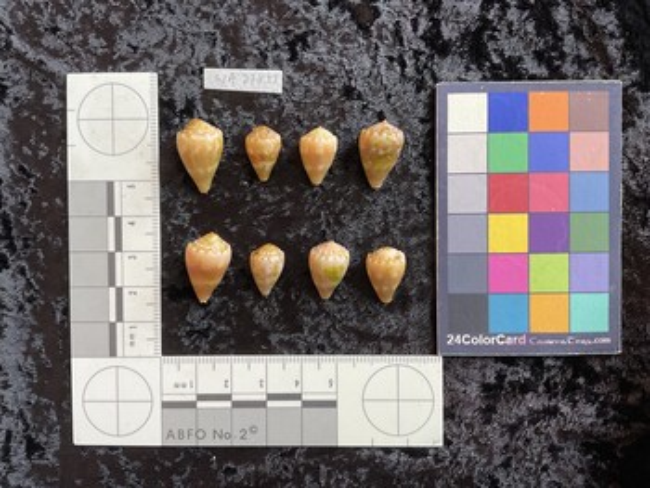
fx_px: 545
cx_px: 325
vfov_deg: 48.3
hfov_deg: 61.6
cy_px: 244
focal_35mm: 29
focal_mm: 3
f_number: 1.8
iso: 64
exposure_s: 1/120
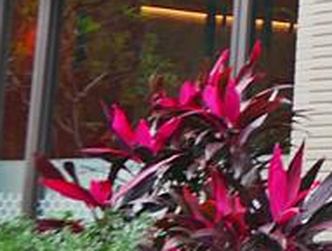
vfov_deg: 9.2
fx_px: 1509
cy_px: -149
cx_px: 664
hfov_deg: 11.3
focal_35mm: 157
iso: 200
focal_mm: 15
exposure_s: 1/160
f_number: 3.6
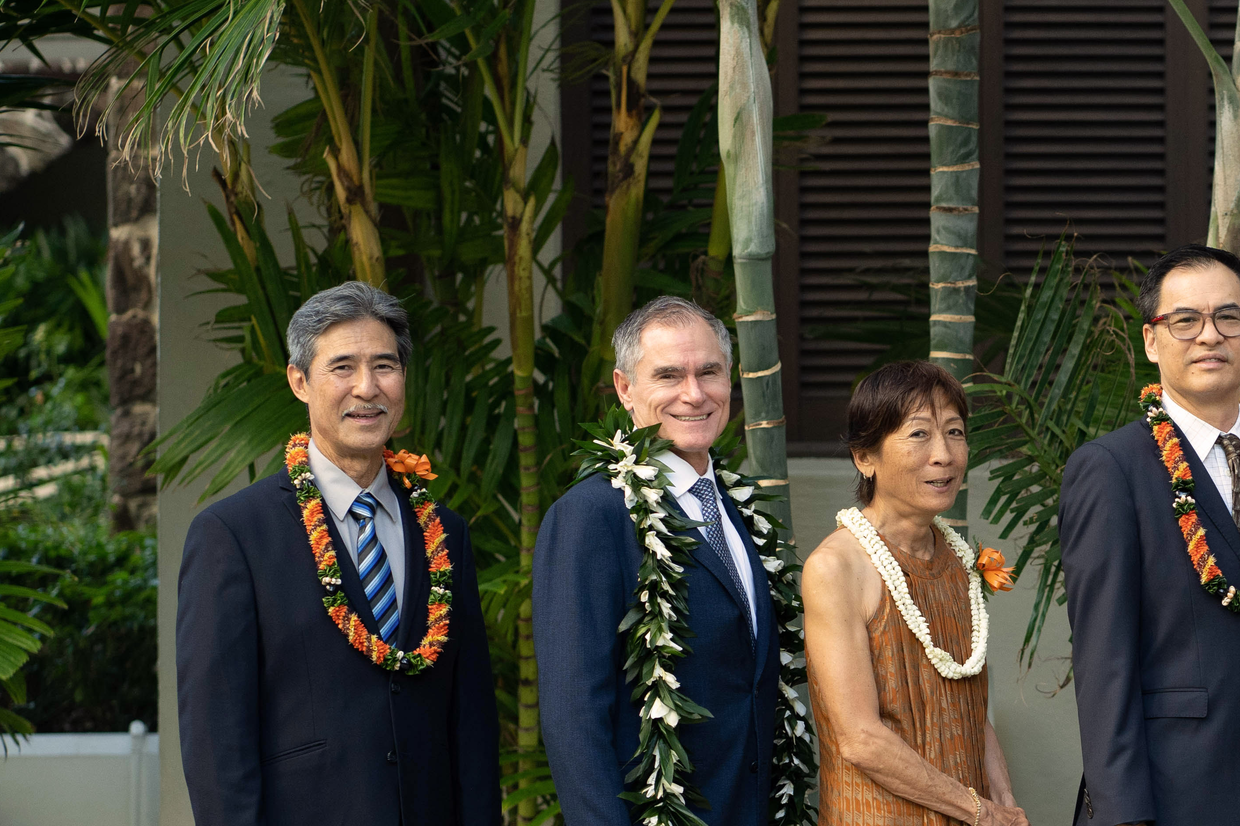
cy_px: 604
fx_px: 6233
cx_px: 1132
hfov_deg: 11.3
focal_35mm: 181
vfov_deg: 7.6
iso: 640
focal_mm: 85
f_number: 3.2
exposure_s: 1/800
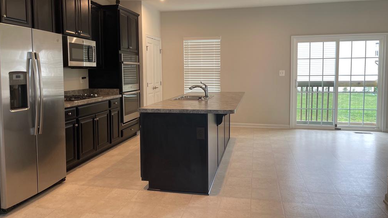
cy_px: 91
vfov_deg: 40.1
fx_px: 298
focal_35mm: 29
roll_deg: +0.4
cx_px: 191
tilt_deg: -4.4
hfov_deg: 66.0
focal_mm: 5.1
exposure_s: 1/120
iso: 125
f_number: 1.6
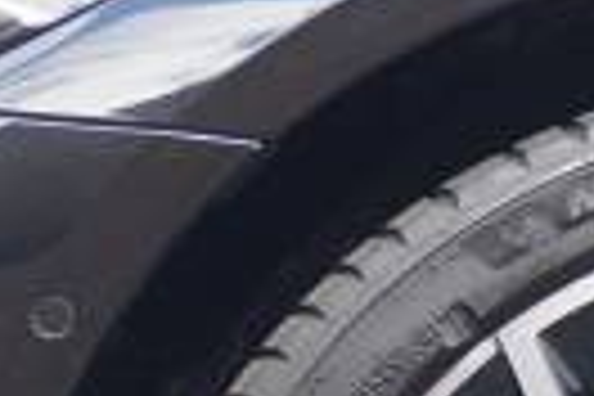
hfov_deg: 9.8
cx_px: 891
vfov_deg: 6.5
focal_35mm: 203
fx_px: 3349
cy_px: 832
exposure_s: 1/60
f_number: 4.5
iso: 100
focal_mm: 28
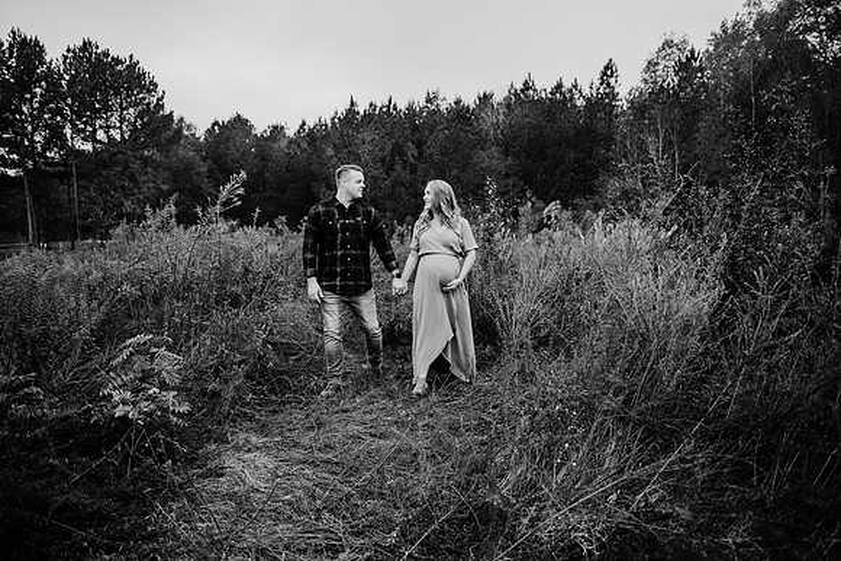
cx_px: 420
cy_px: 280
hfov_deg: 73.7
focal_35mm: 24
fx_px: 561
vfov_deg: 53.2
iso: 400
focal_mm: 24
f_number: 2.5
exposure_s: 1/250
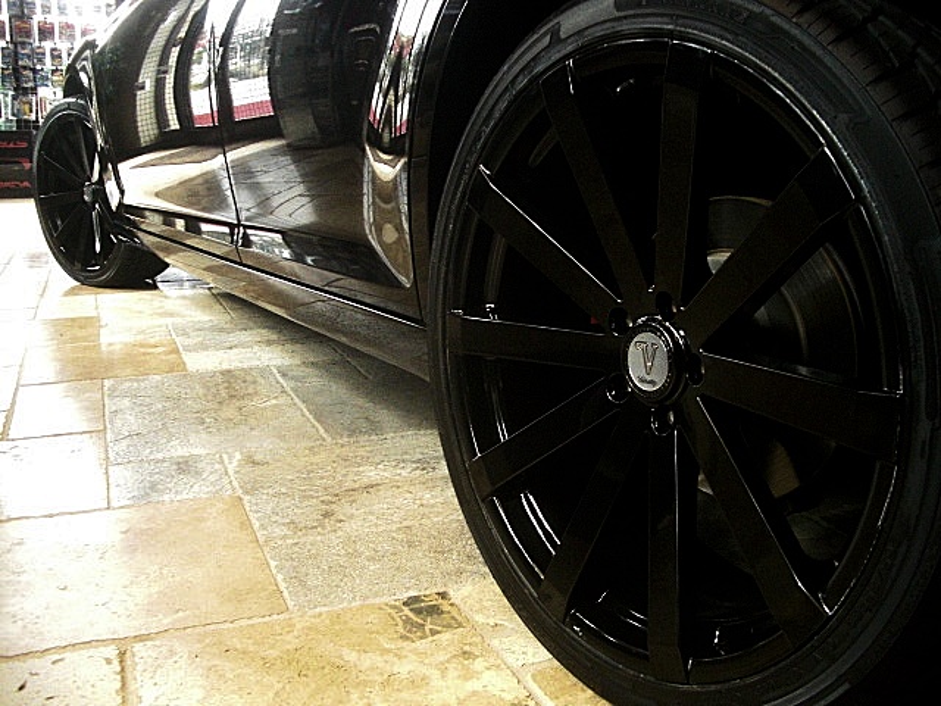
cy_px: 353
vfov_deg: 39.7
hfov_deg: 51.4
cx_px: 470
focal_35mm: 36
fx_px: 979
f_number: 2.8
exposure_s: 1/100
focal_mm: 6.3
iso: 800
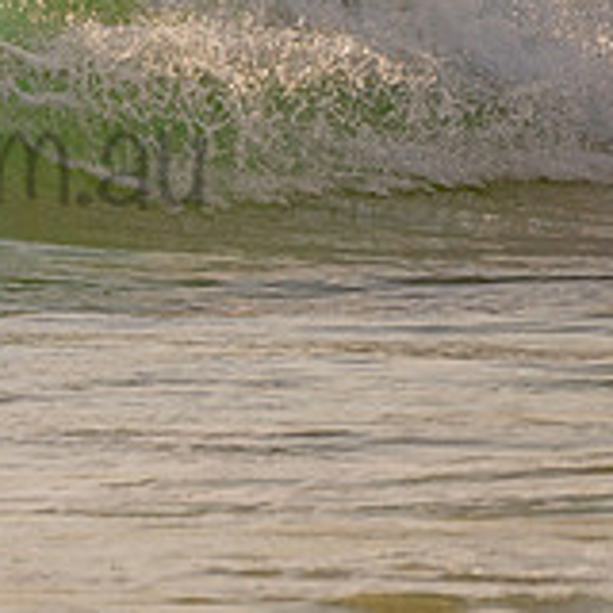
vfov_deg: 0.9
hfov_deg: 0.9
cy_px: 95
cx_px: -227
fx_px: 37886
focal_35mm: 1891
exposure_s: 1/2000
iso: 200
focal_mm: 500
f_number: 5.6
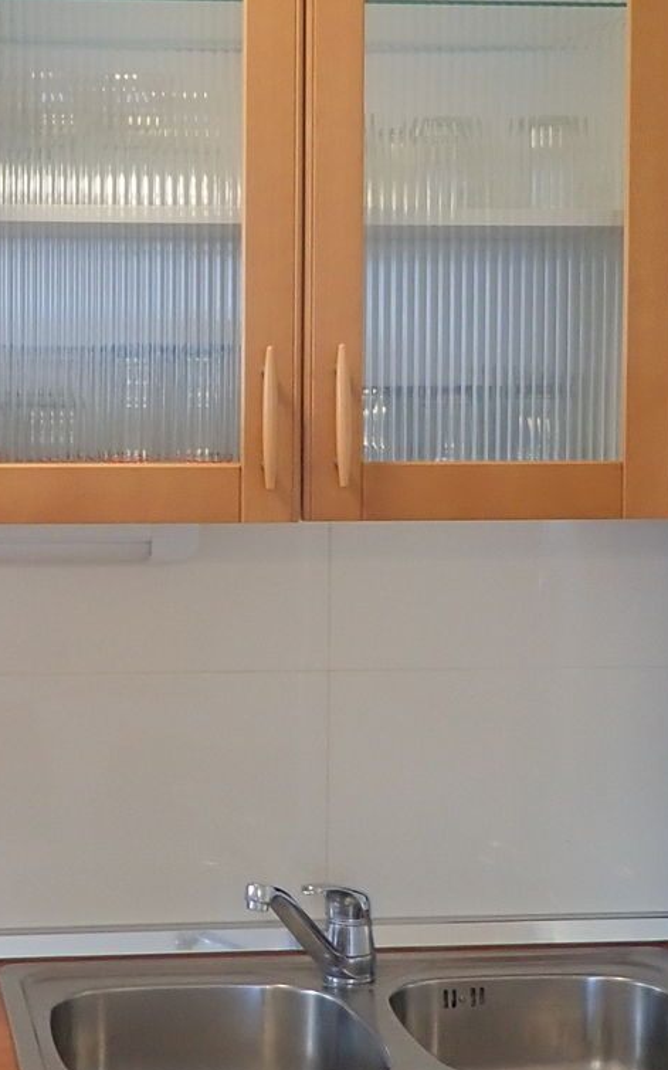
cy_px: 488
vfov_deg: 28.6
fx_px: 2098
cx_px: 96
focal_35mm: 72
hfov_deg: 17.9
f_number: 2
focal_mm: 4.5
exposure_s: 1/40
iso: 200
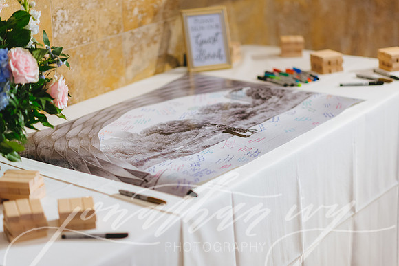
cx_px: 200
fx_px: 942
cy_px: 133
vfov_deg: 16.1
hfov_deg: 23.9
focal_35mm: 85
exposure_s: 1/125
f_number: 2
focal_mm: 85
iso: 1600
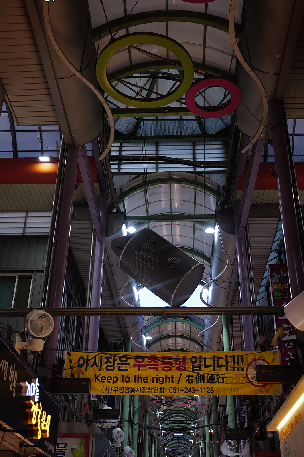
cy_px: 224
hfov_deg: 31.9
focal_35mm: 42
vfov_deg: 46.4
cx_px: 153
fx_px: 532
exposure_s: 1/15
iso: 100
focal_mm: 41
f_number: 2.8
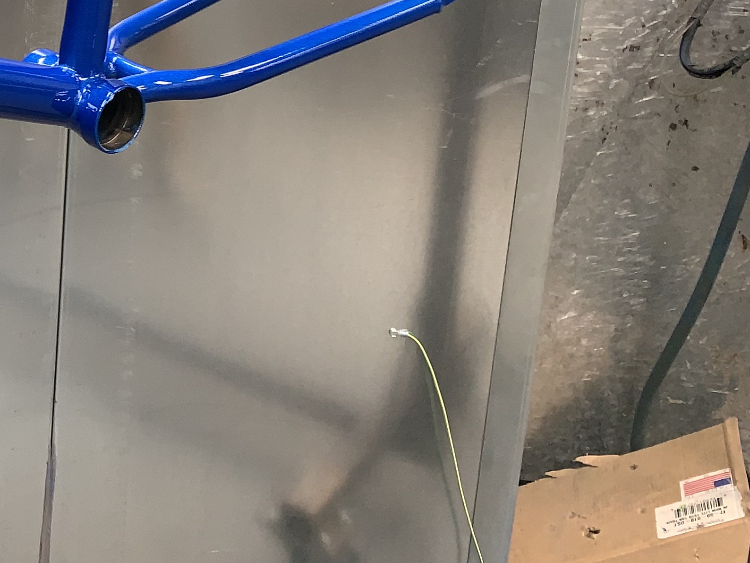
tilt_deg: -11.8
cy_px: -45
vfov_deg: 21.2
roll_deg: -1.3
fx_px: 1430
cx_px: -186
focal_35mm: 66
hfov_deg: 25.8
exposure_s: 1/39
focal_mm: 4.25
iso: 25
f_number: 1.8
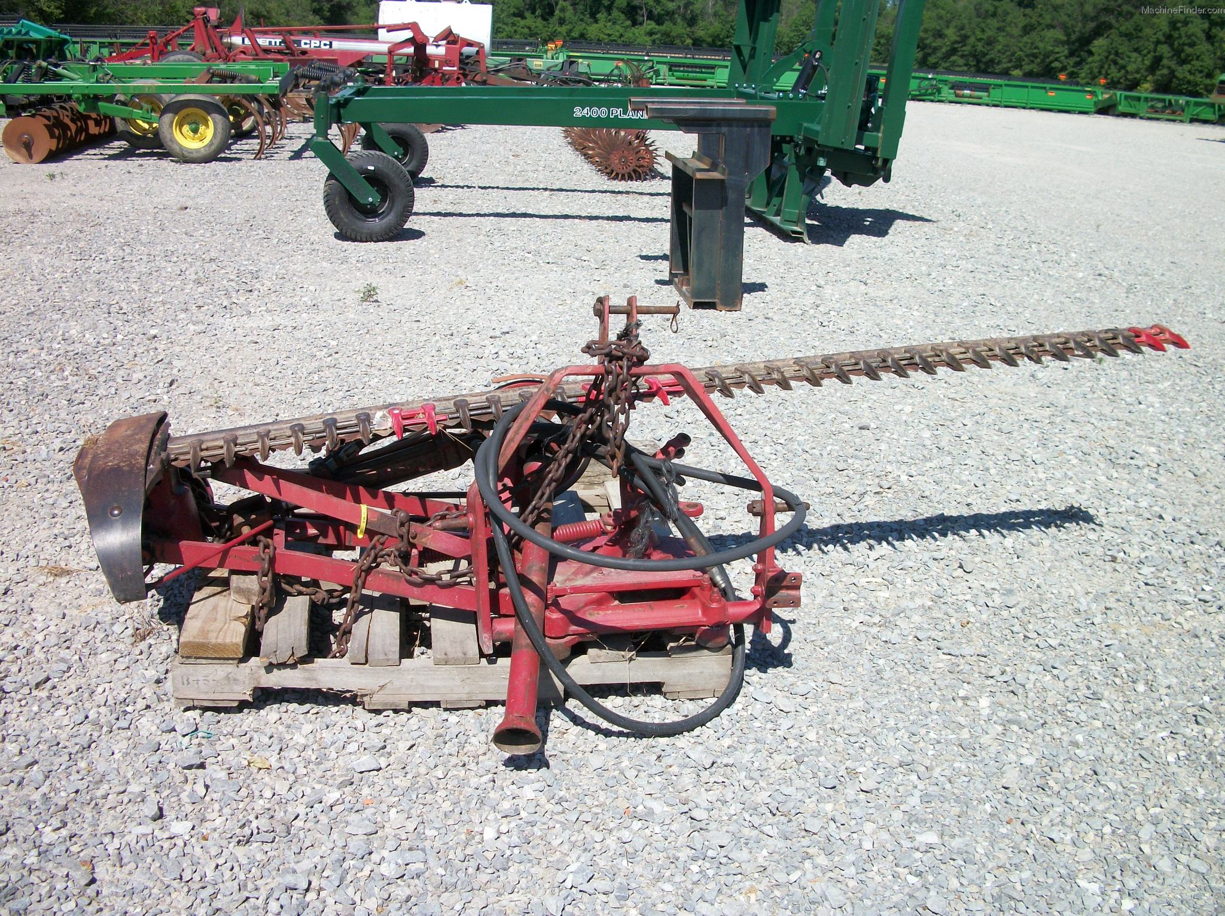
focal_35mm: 35
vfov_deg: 40.6
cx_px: 612
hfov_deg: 52.7
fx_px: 1237
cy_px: 458
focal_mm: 6.3
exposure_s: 1/160
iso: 80
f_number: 8.8
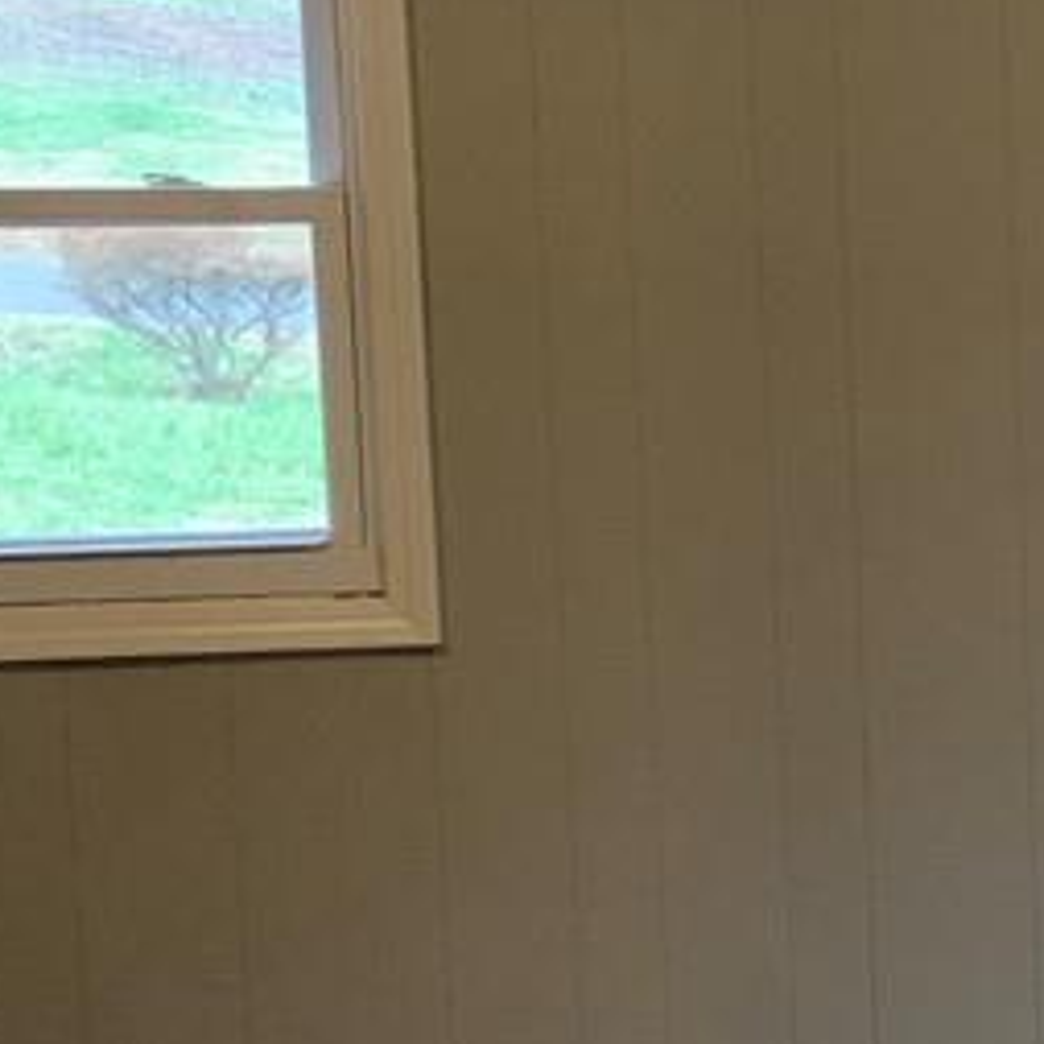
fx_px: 3173
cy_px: 545
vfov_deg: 18.7
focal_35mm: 93
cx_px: 1952
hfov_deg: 15.6
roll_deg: +0.1
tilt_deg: -8.8
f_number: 1.8
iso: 400
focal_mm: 4.25
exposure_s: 1/30
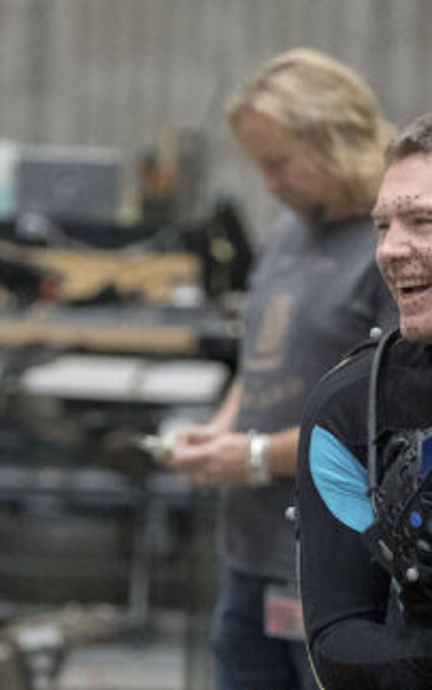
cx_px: 132
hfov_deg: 3.0
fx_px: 8123
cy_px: 518
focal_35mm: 432
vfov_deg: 4.9
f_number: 2.8
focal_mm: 119.2
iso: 8000
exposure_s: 1/640
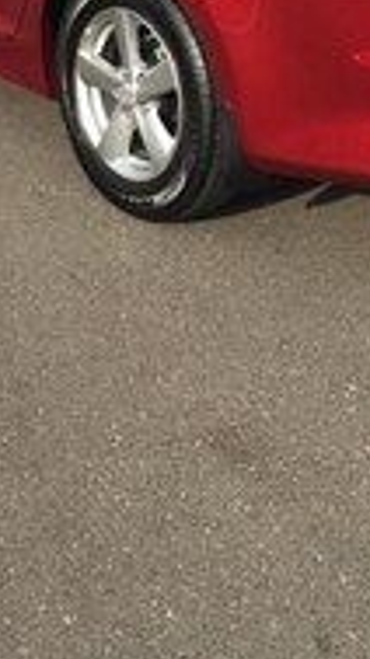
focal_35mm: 83
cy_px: -132
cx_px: 171
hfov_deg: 14.5
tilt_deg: -8.1
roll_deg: -0.3
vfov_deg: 23.4
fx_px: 1451
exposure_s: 1/964
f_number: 2.2
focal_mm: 4.15
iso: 32
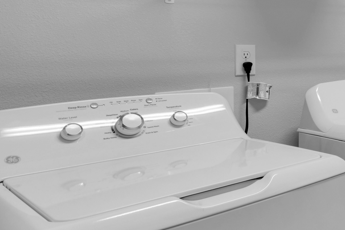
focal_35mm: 46
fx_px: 441
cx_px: 482
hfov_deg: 30.3
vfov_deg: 28.7
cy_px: 48
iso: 200
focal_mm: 16
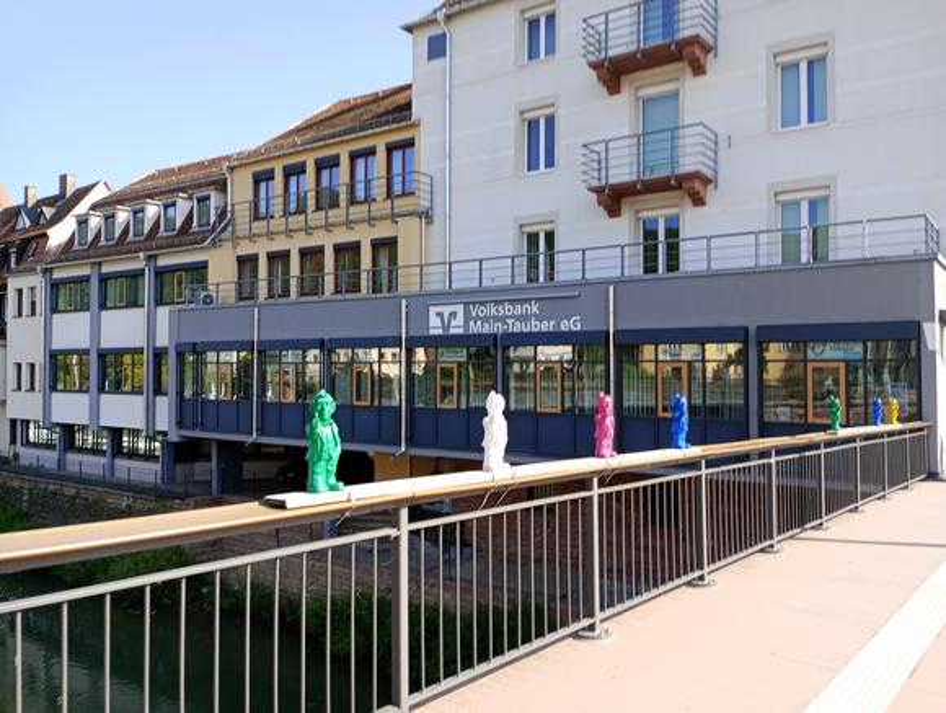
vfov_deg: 49.9
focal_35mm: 28
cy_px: 356
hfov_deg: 63.4
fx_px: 766
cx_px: 473
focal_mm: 4.27
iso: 100
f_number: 1.8
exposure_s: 1/222
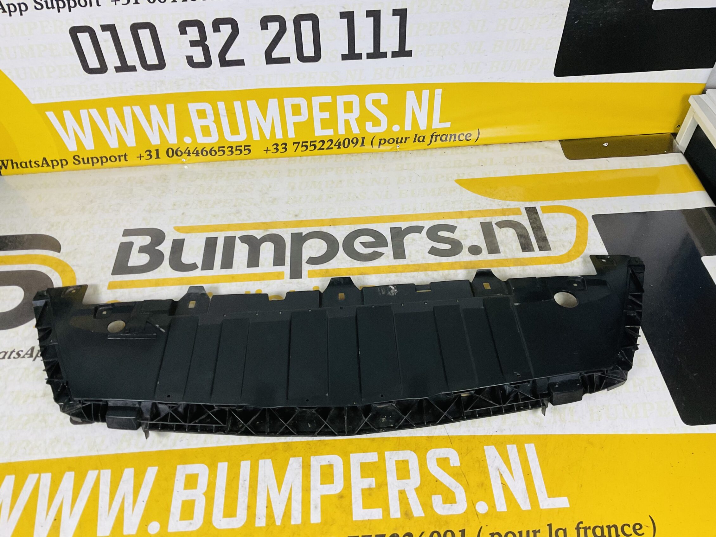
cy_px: 268
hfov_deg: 61.7
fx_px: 600
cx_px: 358
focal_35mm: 29
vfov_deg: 48.2
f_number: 1.8
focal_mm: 3
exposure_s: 1/50
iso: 64
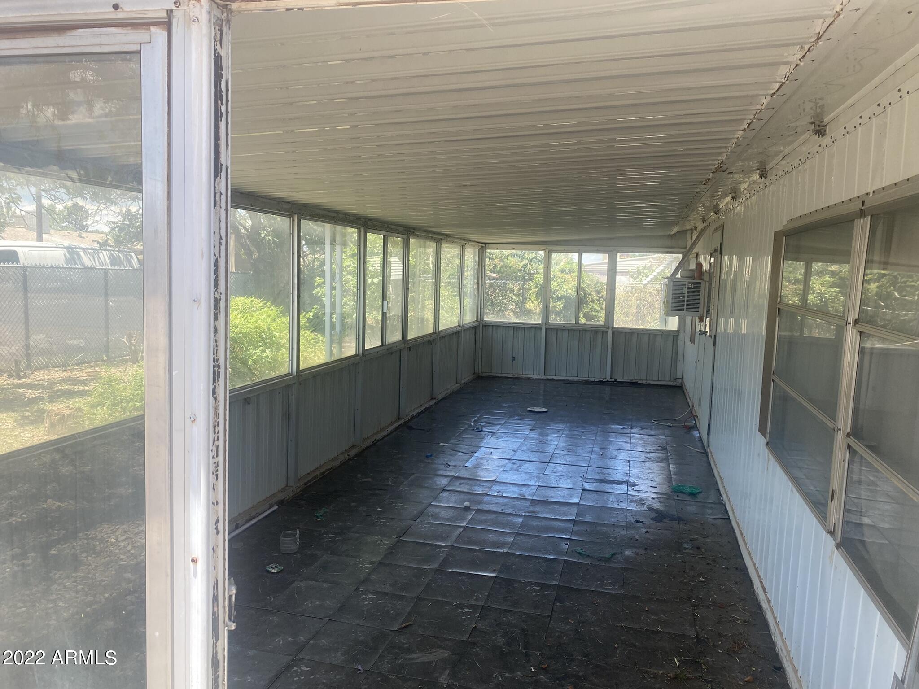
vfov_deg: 53.1
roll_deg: -2.0
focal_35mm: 26
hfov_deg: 67.3
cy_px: 344
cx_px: 460
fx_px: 690
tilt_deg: -5.6
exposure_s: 1/363
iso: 32
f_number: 1.8
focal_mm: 4.25
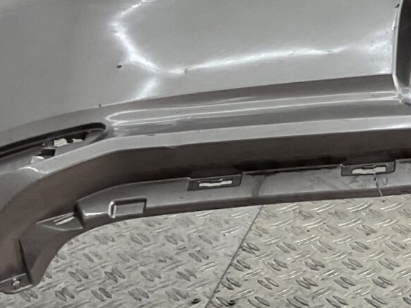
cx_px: 707
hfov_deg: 13.9
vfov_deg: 11.6
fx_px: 1520
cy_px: 146
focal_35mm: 128
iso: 20
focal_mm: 3
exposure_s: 1/120
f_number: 1.8
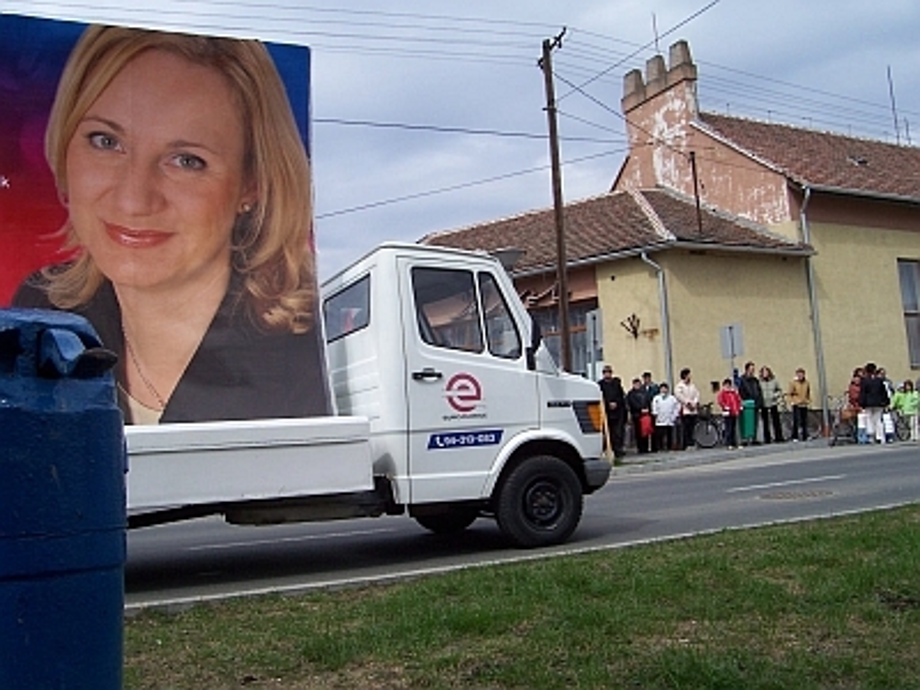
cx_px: 460
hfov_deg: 54.0
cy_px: 345
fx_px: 904
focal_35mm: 34
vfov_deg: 41.8
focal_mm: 5.6
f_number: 5.6
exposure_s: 1/750
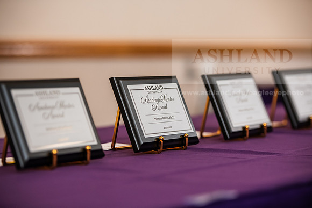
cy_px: 104
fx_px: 1006
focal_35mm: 116
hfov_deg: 17.6
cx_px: 156
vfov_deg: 11.8
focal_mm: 116
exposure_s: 1/200
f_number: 3.2
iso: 1250
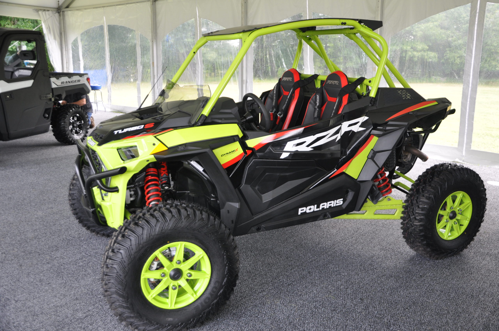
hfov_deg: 53.2
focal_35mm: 36
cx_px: 250
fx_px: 498
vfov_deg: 36.8
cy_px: 166
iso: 400
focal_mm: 24
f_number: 4.5
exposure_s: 1/80
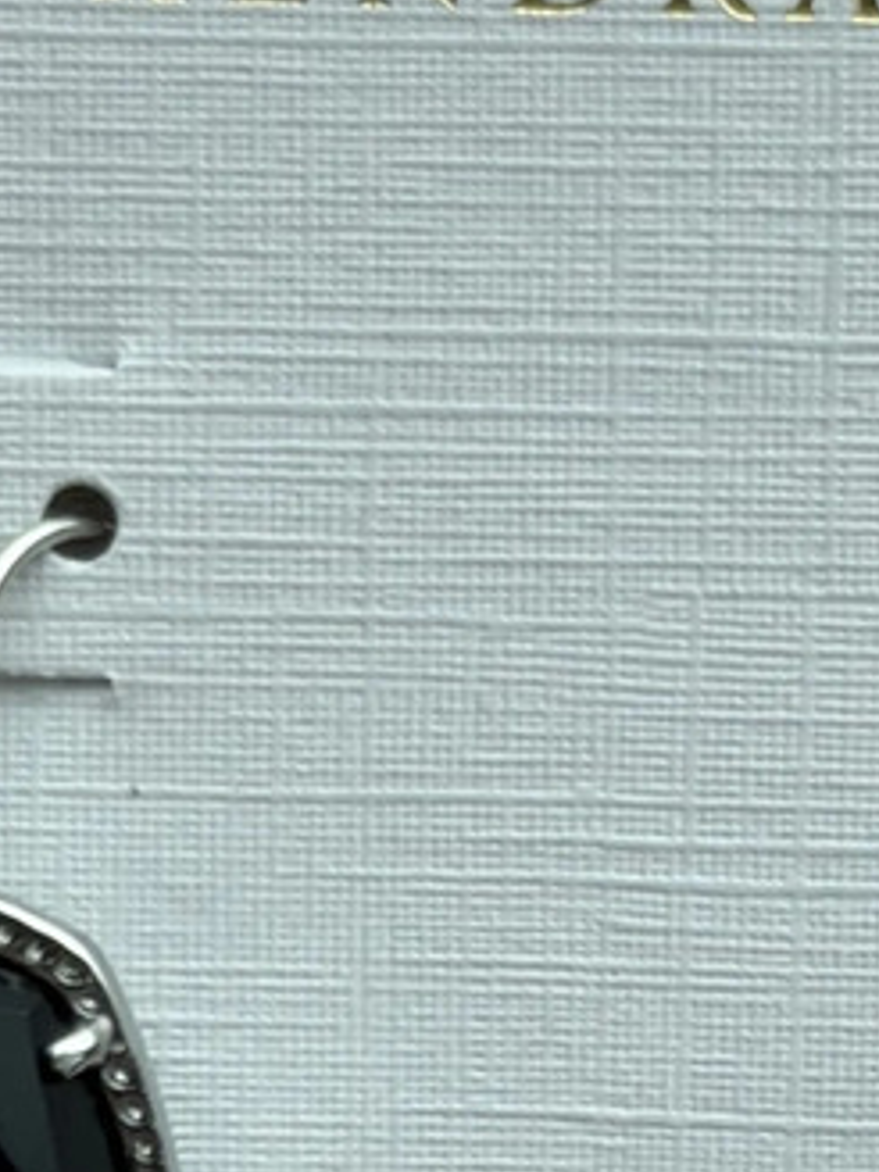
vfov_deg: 10.0
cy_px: 1488
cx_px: 572
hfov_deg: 7.6
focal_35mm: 195
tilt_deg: -78.3
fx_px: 6602
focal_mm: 6.76
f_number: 1.78
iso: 64
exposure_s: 1/687
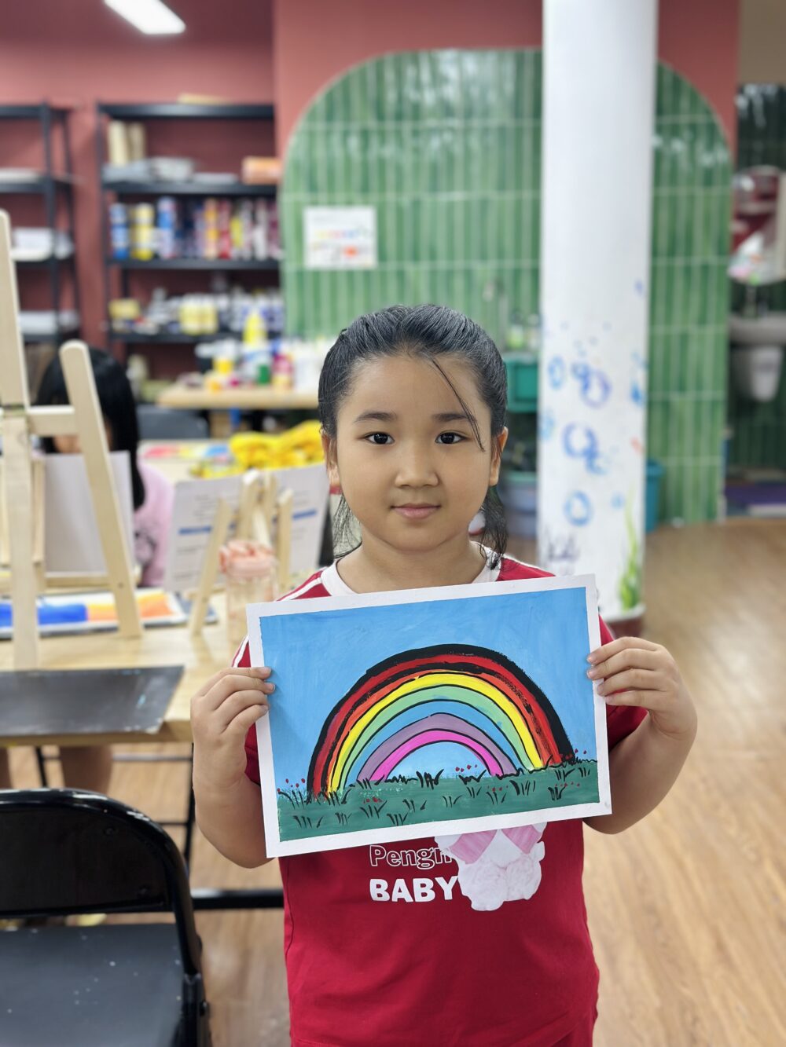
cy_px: 524
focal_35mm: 48
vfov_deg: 39.7
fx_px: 1453
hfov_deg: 30.3
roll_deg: -0.1
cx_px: 393
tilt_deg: -10.8
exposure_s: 1/100
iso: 64
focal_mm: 6.86
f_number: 1.78
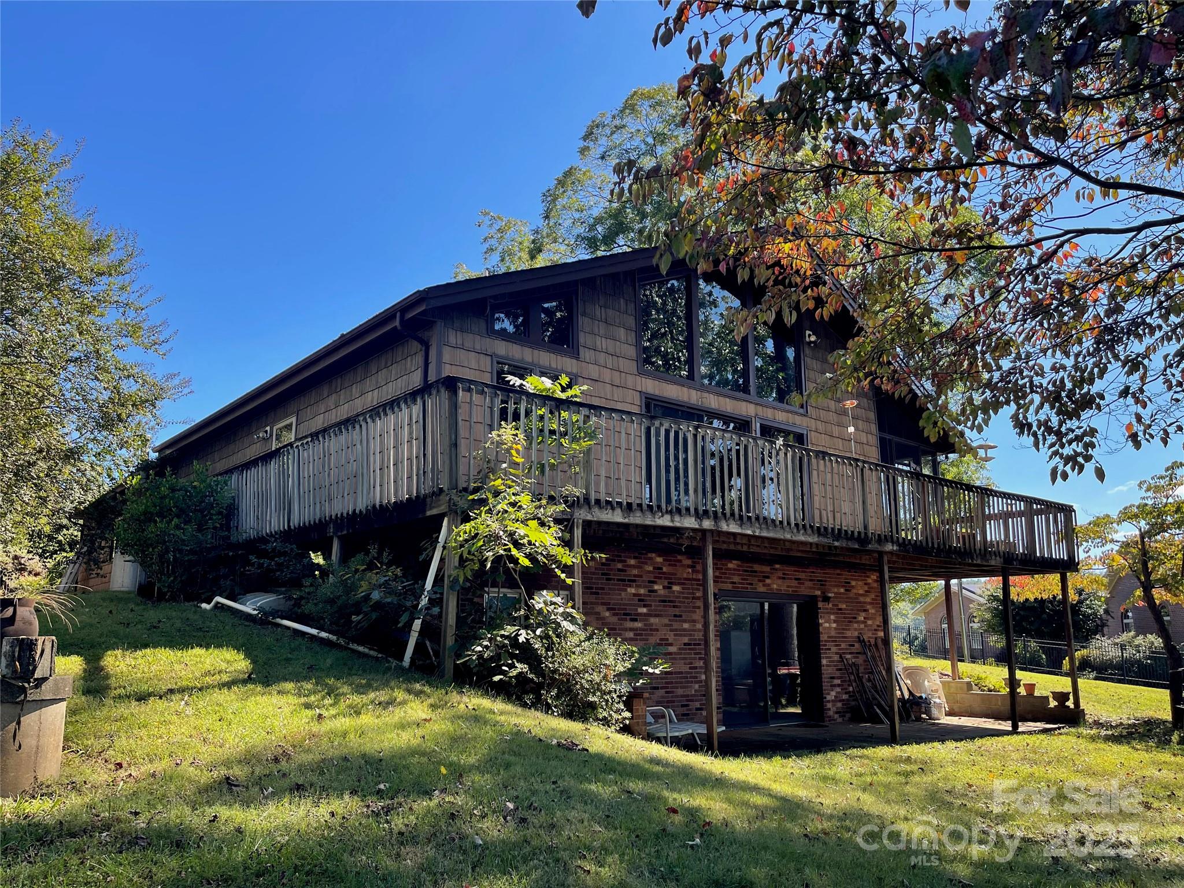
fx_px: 855
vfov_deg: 54.9
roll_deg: +0.4
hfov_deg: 69.4
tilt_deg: +12.1
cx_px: 592
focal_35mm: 25
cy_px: 444
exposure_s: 1/1087
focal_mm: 5.1
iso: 32
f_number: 1.6
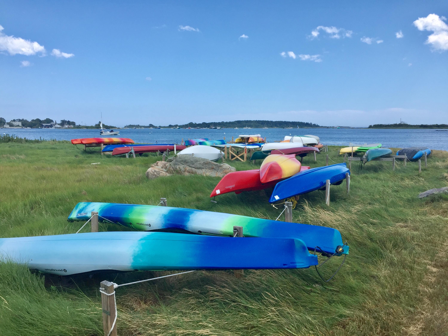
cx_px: 224
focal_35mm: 29
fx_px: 375
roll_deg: -0.3
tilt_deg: -6.1
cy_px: 168
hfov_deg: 61.7
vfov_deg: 48.2
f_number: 2.2
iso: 32
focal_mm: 4.15
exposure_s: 1/1319
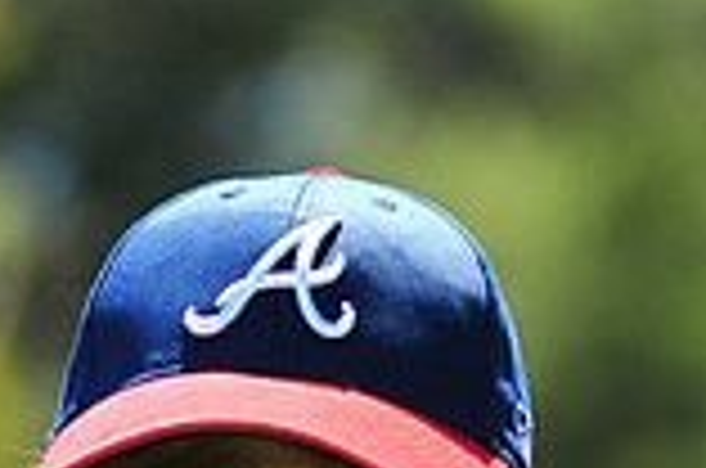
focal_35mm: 665
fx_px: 13015
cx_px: 315
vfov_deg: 2.1
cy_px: 846
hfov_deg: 3.1
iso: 200
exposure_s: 1/800
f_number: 5
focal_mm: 180
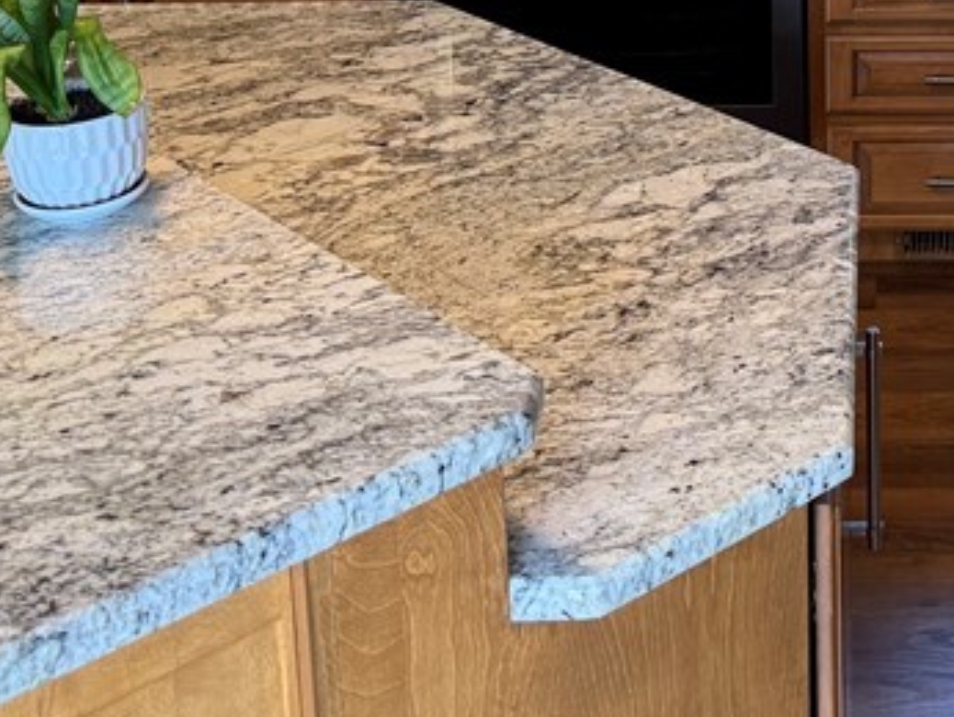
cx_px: 918
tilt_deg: -9.6
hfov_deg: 26.2
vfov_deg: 18.8
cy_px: -281
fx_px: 1958
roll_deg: +0.3
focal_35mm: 71
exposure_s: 1/152
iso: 200
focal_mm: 6.76
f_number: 1.78
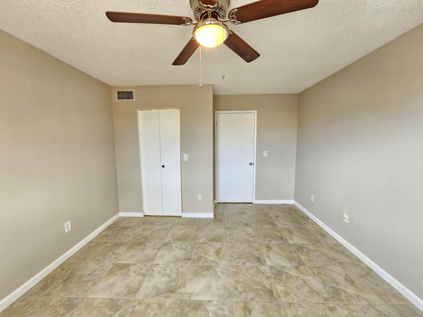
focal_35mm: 13
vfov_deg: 89.9
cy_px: 158
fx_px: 159
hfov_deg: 106.2
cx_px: 212
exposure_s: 1/60
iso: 200
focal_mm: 2.2
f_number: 2.2
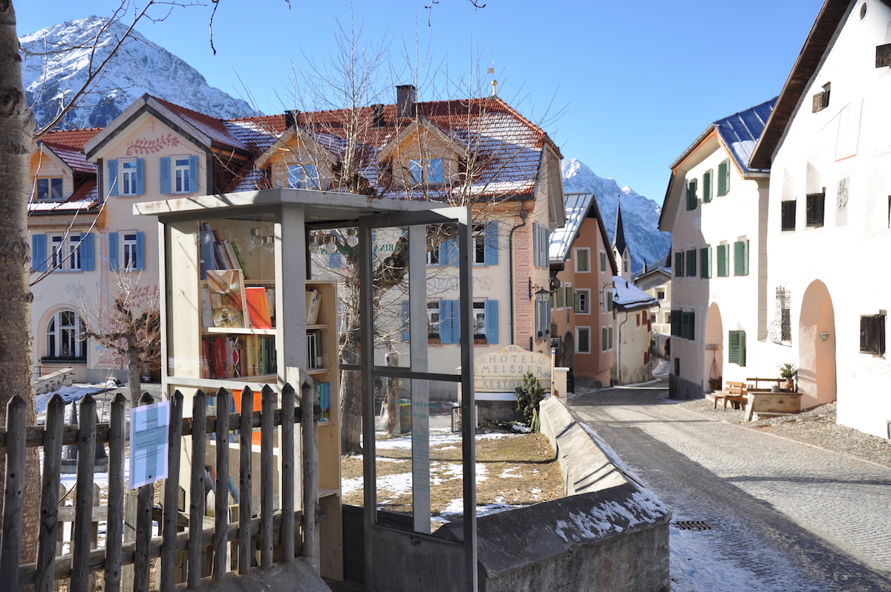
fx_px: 927
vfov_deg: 35.4
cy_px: 296
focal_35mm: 38
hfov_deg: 51.3
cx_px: 446
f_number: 5.6
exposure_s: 1/640
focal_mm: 25
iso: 200
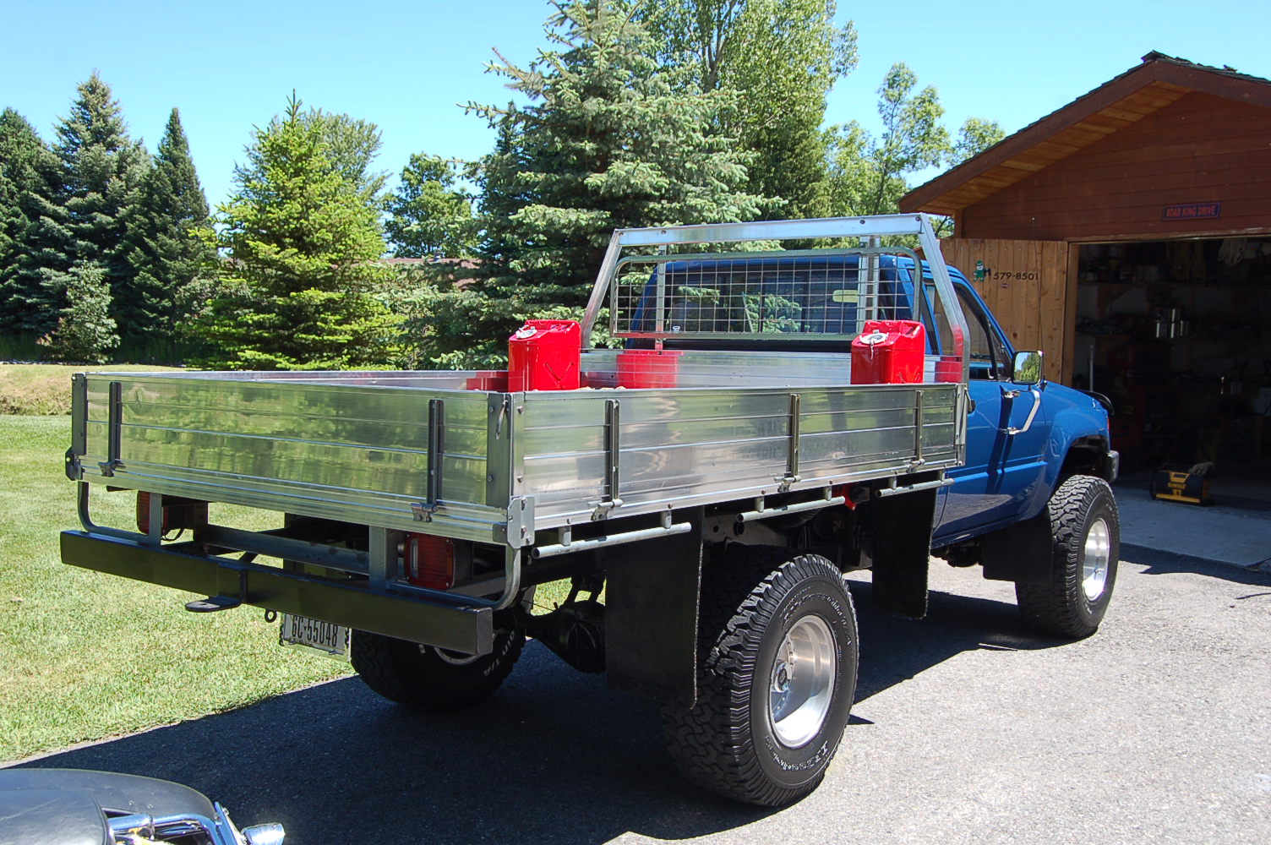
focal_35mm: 34
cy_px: 422
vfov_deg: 38.3
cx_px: 636
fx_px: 1217
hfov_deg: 55.1
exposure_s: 1/200
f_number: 7.1
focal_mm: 23
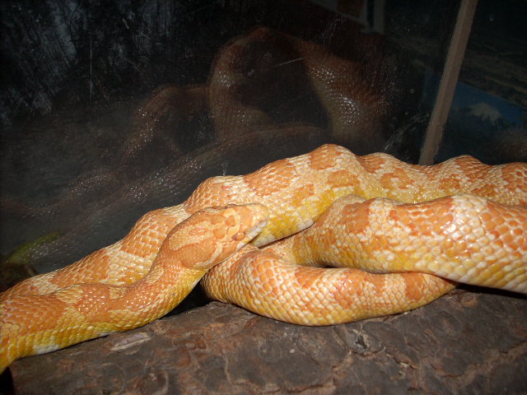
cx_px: 264
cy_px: 198
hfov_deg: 50.1
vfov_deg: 38.7
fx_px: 563
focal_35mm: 37
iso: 64
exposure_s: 1/60
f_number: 5.6
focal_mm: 6.2
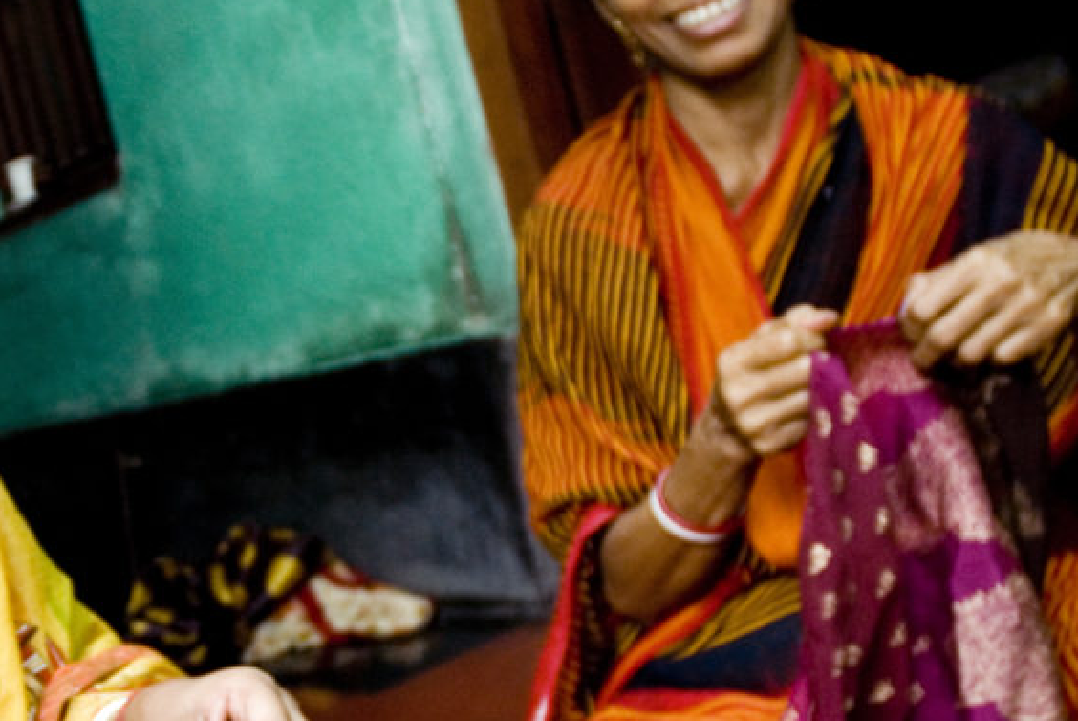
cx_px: 134
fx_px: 1468
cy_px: 477
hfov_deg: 37.9
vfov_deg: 27.4
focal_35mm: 49
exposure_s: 1/30
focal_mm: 18
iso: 200
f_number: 3.5
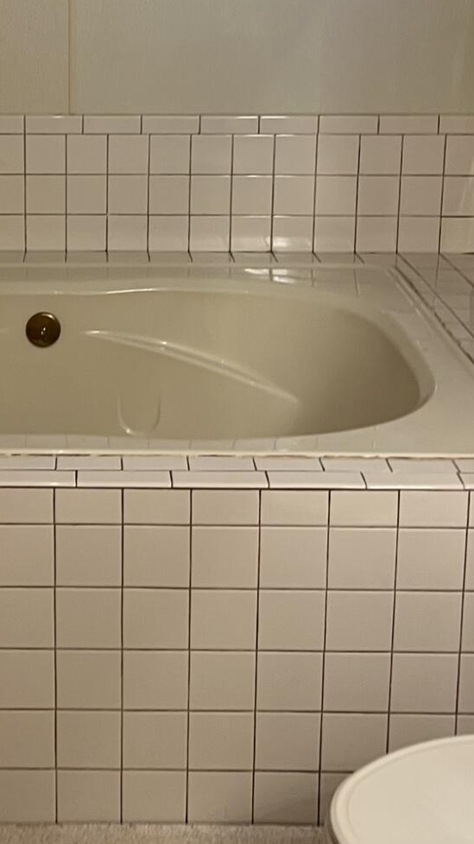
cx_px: 75
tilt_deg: -11.4
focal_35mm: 58
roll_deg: -0.7
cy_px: 182
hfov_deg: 20.4
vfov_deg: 35.0
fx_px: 1297
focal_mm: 5.7
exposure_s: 1/60
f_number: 1.5
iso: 125
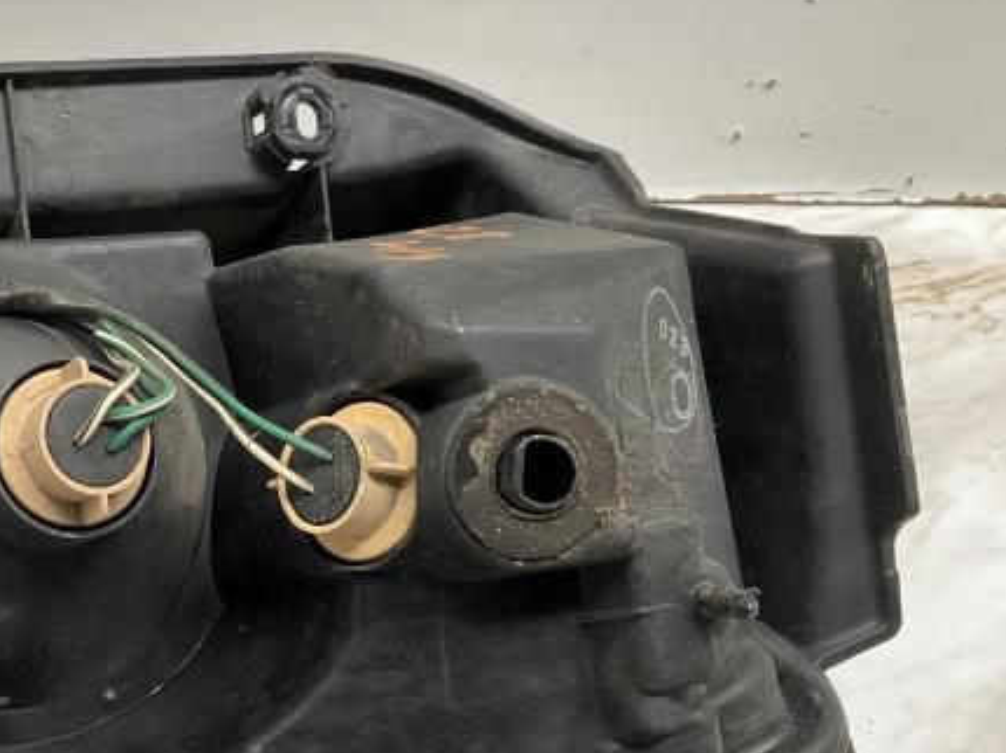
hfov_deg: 34.2
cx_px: 164
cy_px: 426
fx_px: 1568
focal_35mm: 54
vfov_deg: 27.0
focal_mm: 3
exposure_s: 1/240
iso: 20
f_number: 1.8
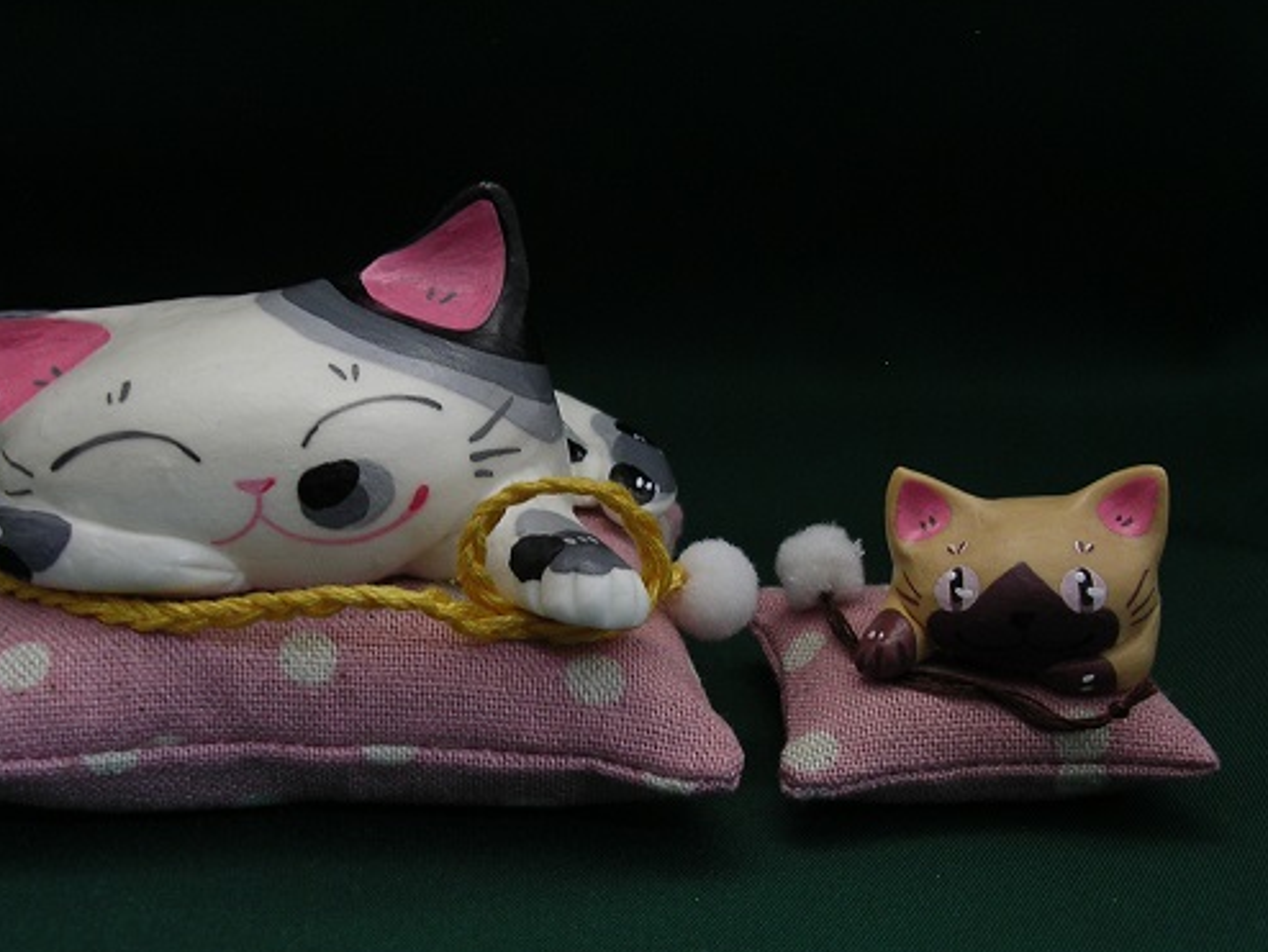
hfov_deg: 37.5
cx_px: 599
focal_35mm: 51
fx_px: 1869
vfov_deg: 28.6
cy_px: 514
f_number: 2.9
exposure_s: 1/9.2
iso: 100
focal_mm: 6.2
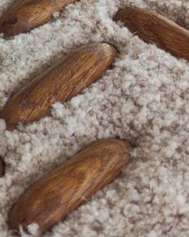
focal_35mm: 117
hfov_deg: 12.4
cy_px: 14
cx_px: -112
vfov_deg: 16.2
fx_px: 818
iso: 622
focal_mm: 5.43
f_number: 1.89
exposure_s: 1/33
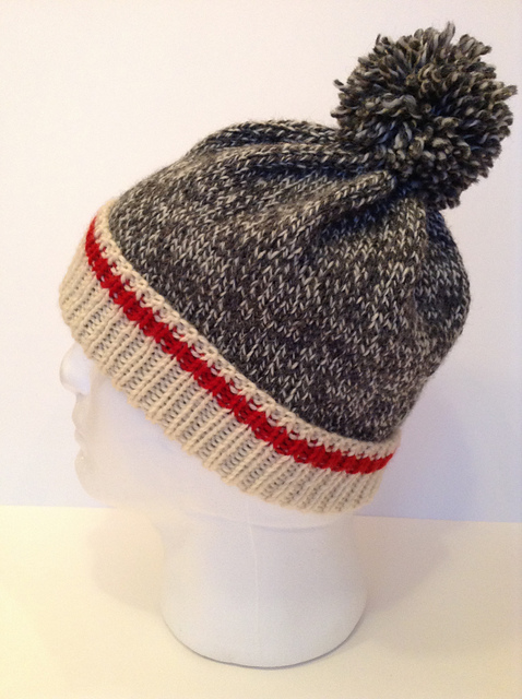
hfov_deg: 42.8
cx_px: 261
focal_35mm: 33
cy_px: 350
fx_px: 665
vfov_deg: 55.4
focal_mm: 3.3
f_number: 2.4
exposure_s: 1/24
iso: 125
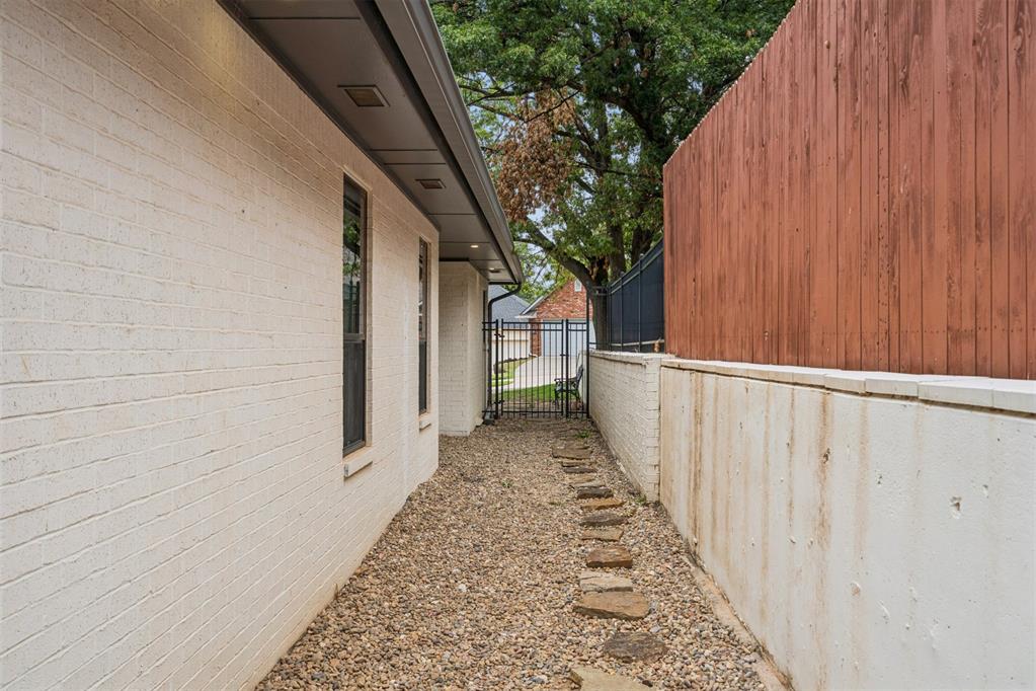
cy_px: 346
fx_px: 892
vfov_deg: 42.3
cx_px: 518
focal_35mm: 31
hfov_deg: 60.3
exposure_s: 1/125
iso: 200
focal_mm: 31
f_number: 8
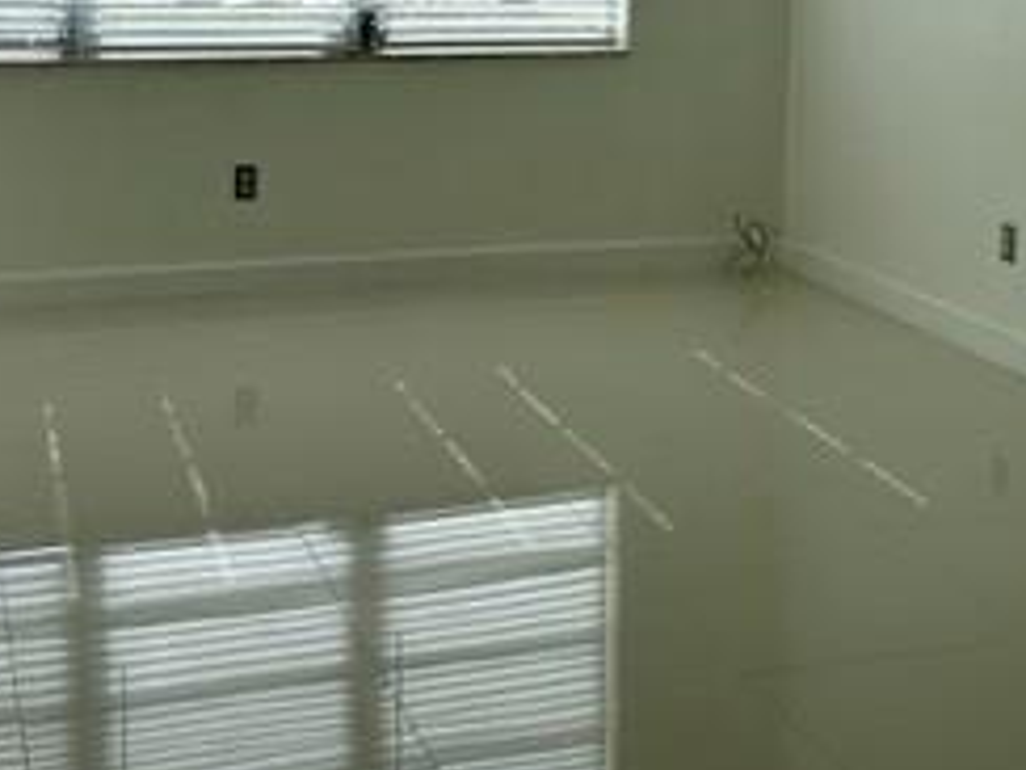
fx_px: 1867
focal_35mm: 63
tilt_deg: -6.7
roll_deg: -0.9
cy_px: 93
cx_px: 606
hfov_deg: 30.7
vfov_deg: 22.8
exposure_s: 1/1321
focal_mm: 6.86
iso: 80
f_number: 1.78
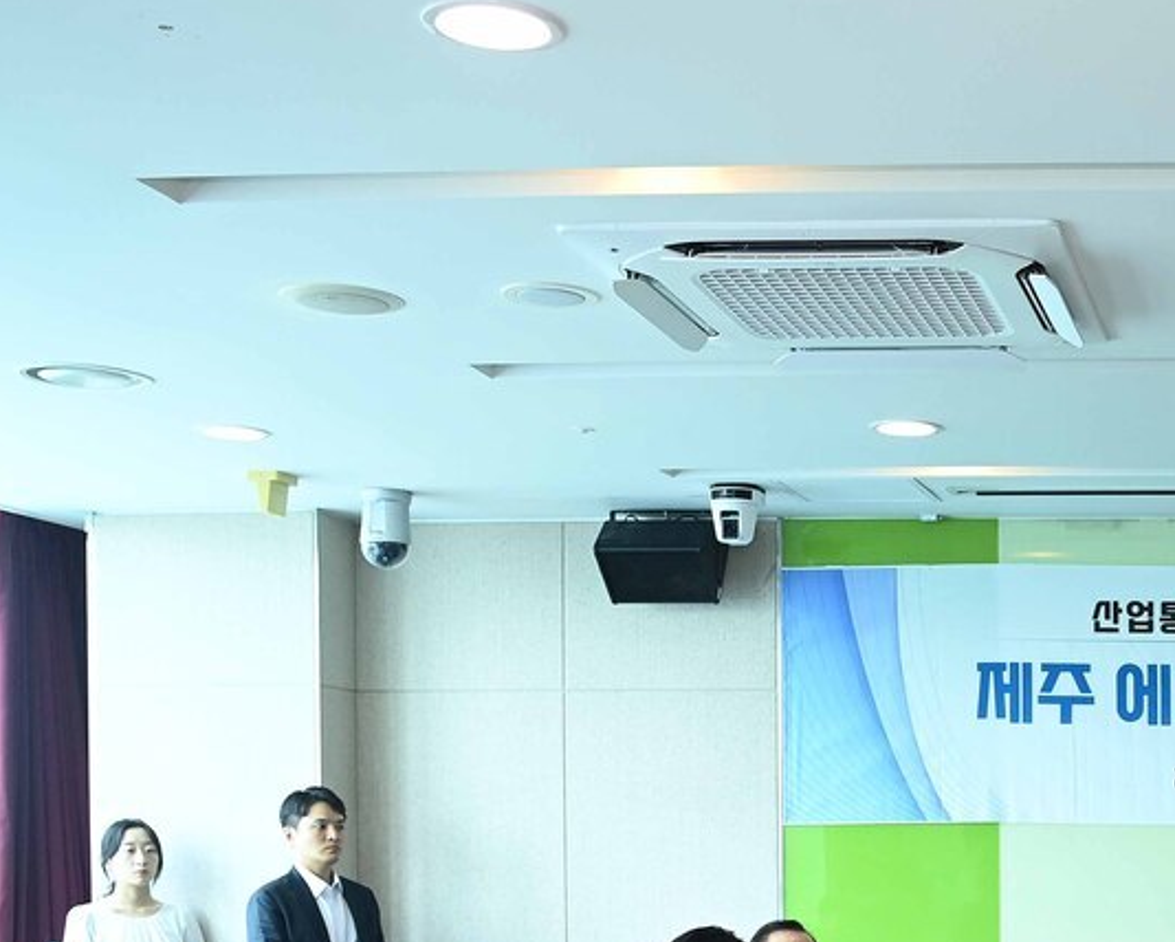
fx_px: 2053
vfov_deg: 24.6
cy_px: 945
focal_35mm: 59
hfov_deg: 28.4
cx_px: 1360
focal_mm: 24
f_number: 3.5
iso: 1600
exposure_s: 1/250
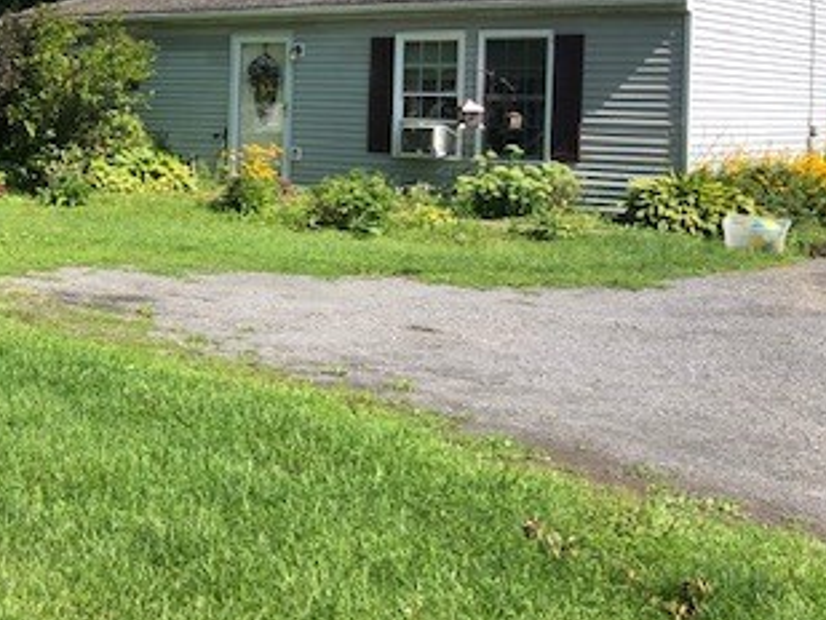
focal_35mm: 58
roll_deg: -1.2
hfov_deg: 31.3
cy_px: 142
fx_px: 1385
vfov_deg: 24.9
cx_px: 45
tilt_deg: -1.2
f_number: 1.8
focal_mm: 3.99
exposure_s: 1/1000
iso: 20
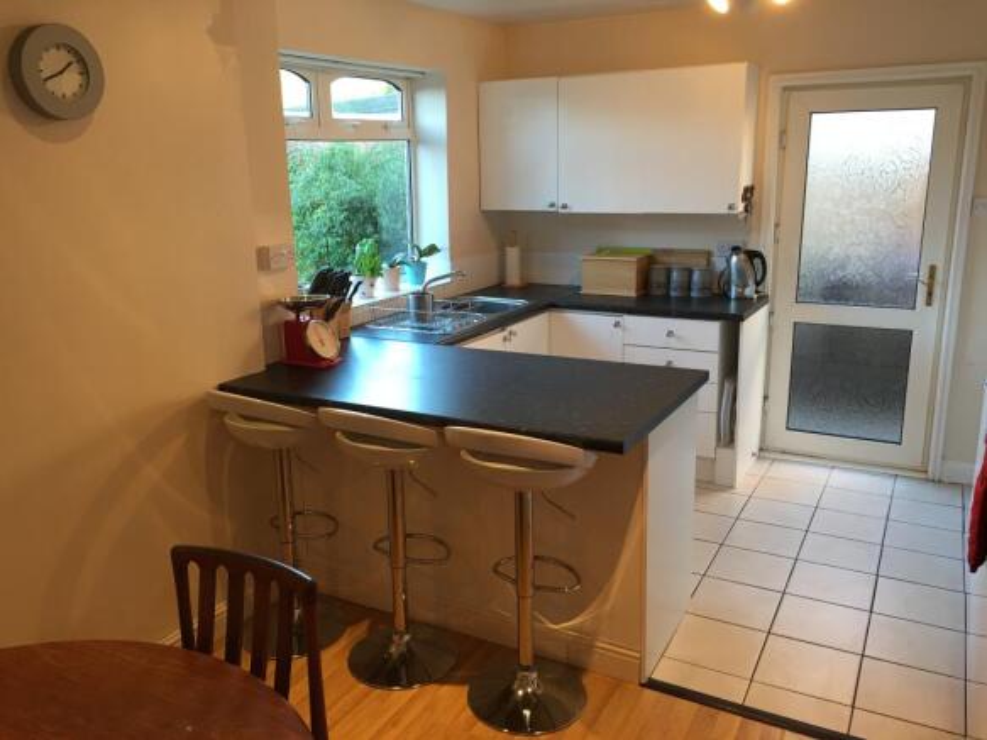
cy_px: 370
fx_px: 827
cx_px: 494
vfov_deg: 48.2
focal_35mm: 29
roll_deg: +0.5
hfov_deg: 61.7
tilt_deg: -13.4
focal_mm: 4.15
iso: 32
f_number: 2.2
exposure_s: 1/17
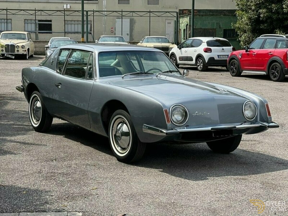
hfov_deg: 25.3
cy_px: 108
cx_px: 144
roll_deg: -0.6
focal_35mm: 77
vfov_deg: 19.1
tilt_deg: -6.6
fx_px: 641
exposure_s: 1/506
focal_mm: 9
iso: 32
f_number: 2.8
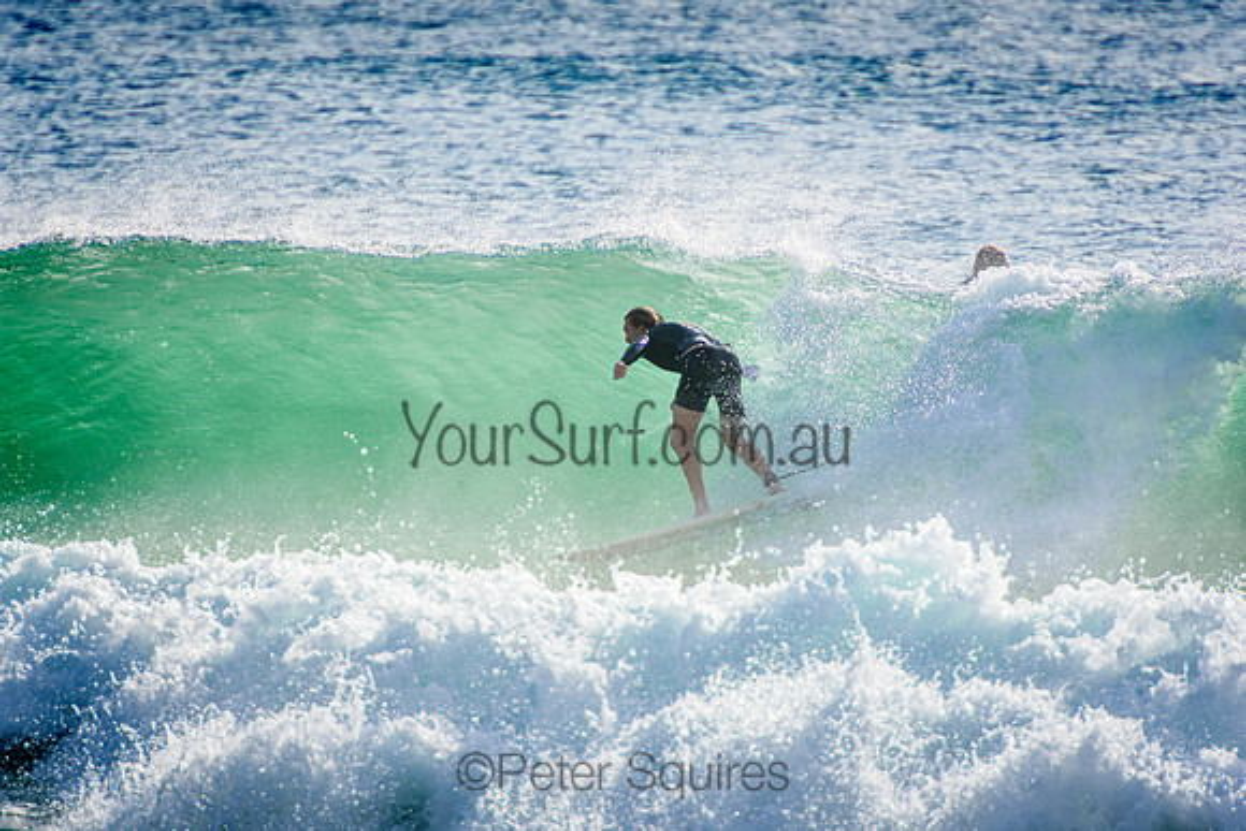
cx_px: 623
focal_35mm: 600
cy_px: 416
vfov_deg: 2.3
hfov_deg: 3.4
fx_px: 20771
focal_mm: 400
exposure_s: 1/2000
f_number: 5.6
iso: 320
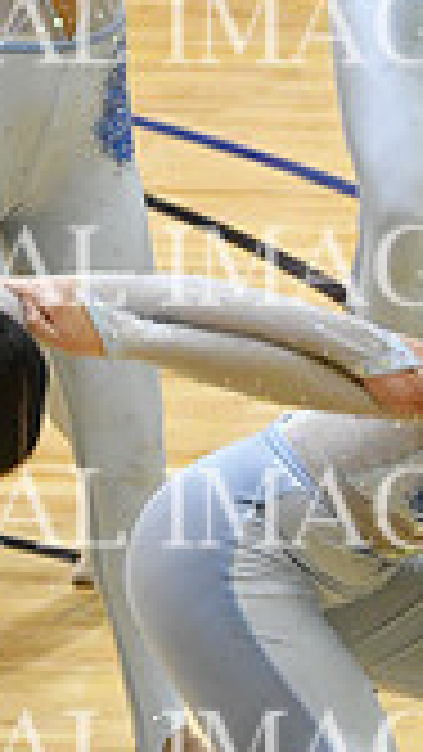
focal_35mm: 734
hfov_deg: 1.7
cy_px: 387
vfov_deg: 2.9
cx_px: 515
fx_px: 14629
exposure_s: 1/400
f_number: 4
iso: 5000
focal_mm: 135
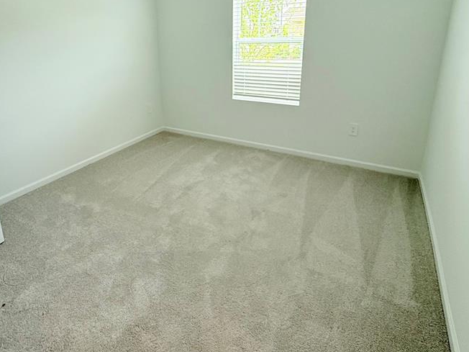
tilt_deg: -13.9
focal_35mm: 22
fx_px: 298
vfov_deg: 59.4
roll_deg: +2.1
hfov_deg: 75.7
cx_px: 191
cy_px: 112
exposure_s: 1/120
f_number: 2.2
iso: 160
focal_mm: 2.22
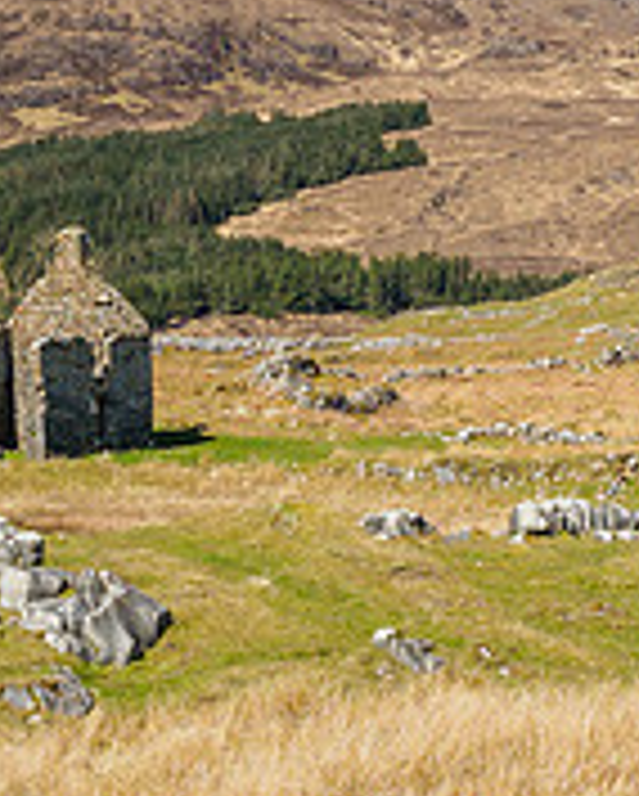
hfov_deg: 13.4
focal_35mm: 115
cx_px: 356
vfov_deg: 16.5
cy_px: 129
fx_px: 2714
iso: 200
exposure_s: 1/250
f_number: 7.1
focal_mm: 18
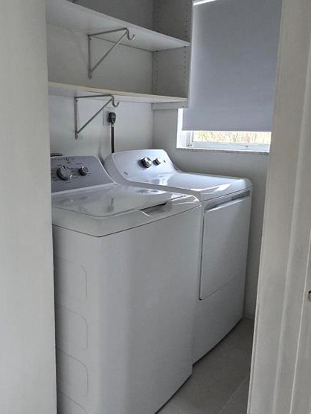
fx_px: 335
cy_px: 207
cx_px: 123
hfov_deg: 49.4
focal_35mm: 28
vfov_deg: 63.4
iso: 320
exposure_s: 1/60
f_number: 2.2
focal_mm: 2.2
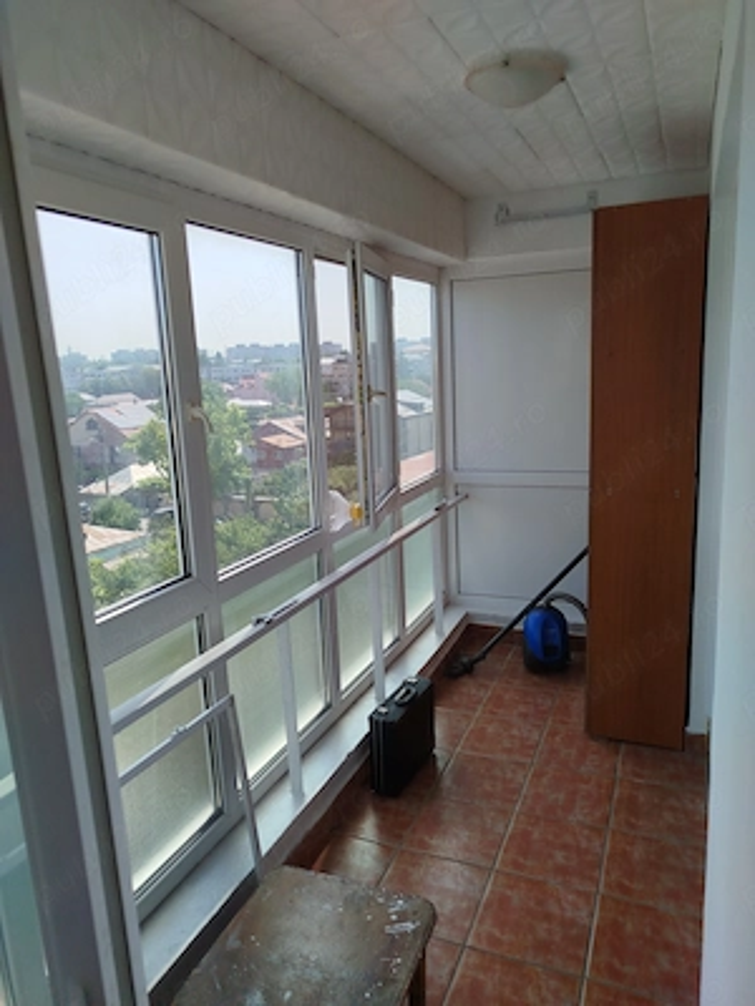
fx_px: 698
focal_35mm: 24
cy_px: 503
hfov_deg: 56.8
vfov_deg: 71.6
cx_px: 378
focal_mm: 5.31
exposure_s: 1/791
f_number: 1.7
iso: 50
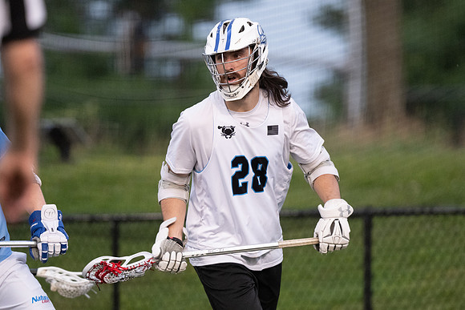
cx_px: 248
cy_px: 177
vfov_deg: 2.2
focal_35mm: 634
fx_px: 8188
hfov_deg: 3.3
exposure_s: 1/1000
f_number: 5.6
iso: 6400
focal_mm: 500
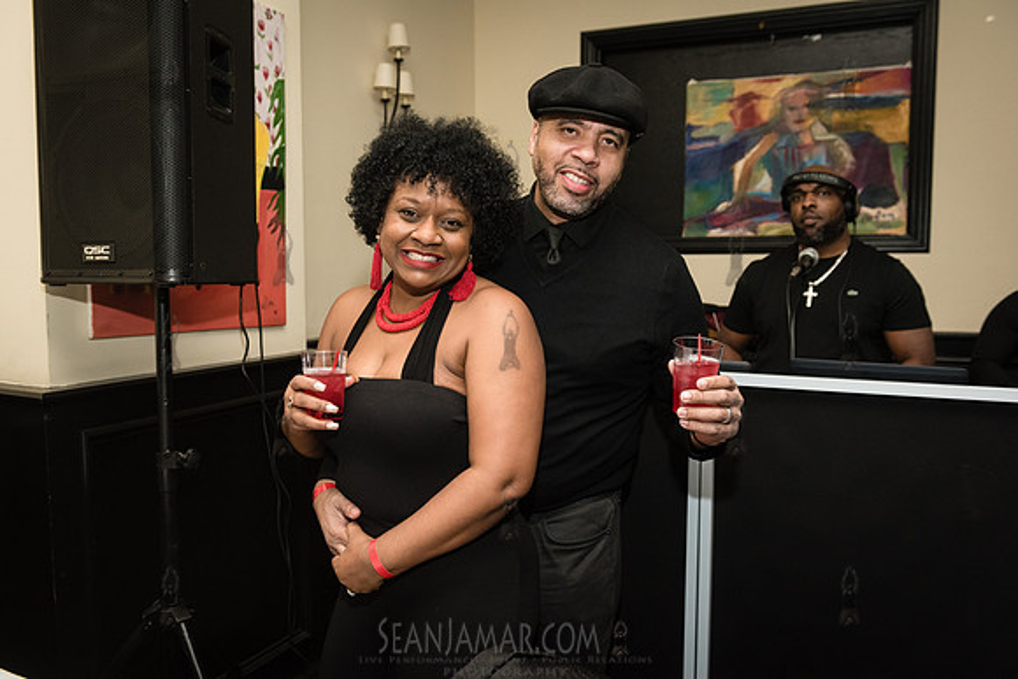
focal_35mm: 31
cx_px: 509
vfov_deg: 42.3
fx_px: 877
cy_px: 340
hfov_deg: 60.3
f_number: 4.5
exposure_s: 1/250
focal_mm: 31
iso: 2000
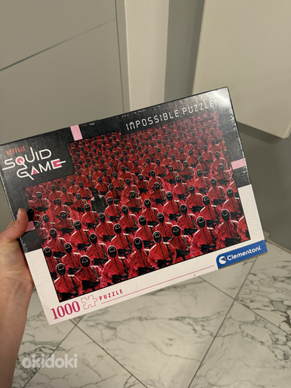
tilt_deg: -48.7
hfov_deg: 56.8
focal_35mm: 24
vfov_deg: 71.6
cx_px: 146
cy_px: 194
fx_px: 269
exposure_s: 1/100
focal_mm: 6.76
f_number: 1.78
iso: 400
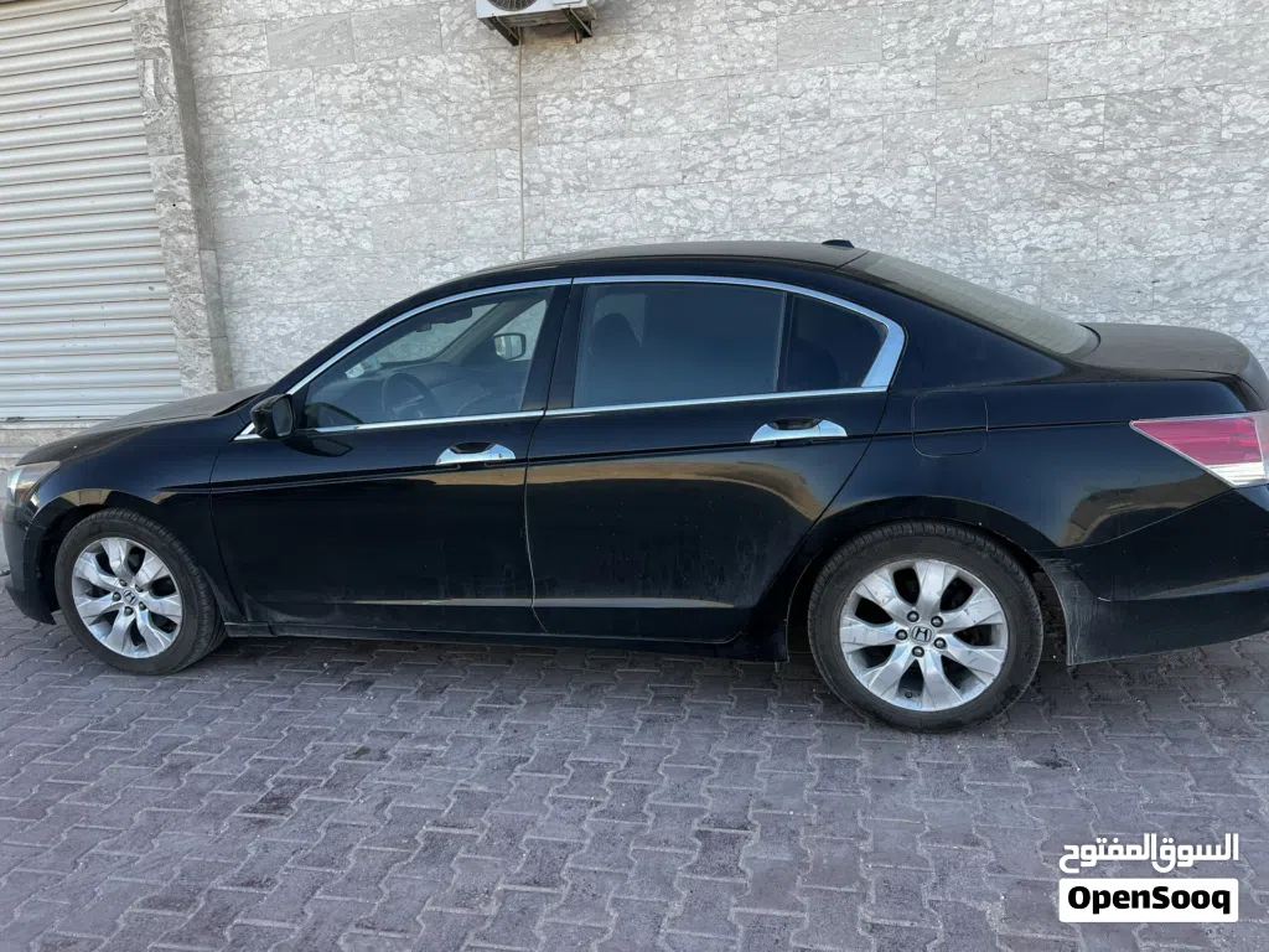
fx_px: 953
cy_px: 476
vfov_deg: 53.1
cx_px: 634
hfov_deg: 67.3
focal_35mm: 26
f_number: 1.5
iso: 50
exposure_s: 1/687
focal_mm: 5.7
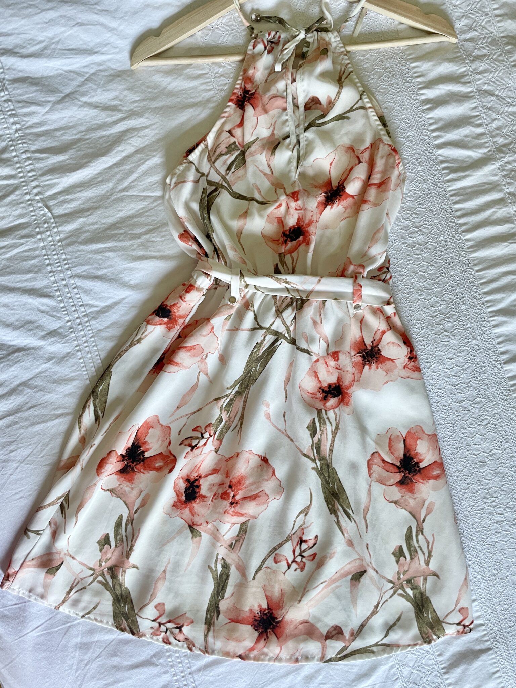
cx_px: 258
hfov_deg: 53.1
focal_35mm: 26
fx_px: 517
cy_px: 344
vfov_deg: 67.3
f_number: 1.6
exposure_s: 1/78
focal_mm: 4.2
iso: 125
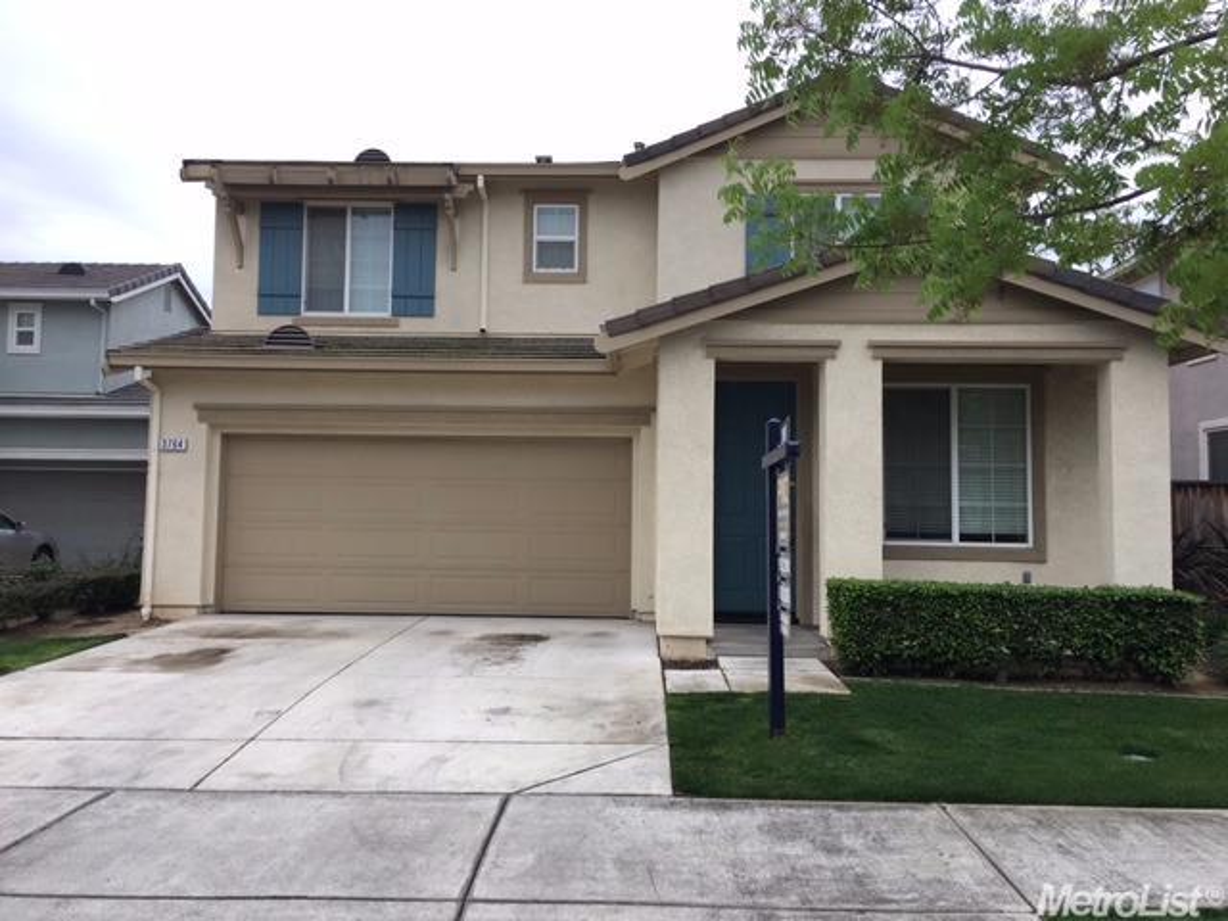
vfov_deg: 48.2
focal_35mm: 29
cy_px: 460
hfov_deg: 61.7
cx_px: 614
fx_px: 1029
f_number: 2.2
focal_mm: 4.15
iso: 25
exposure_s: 1/342
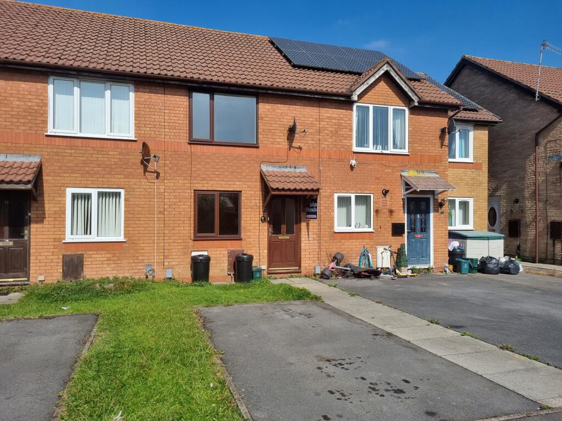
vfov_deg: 53.1
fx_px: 422
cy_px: 210
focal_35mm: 26
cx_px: 281
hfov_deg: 67.3
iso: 50
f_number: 1.8
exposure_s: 1/3688
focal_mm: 5.4
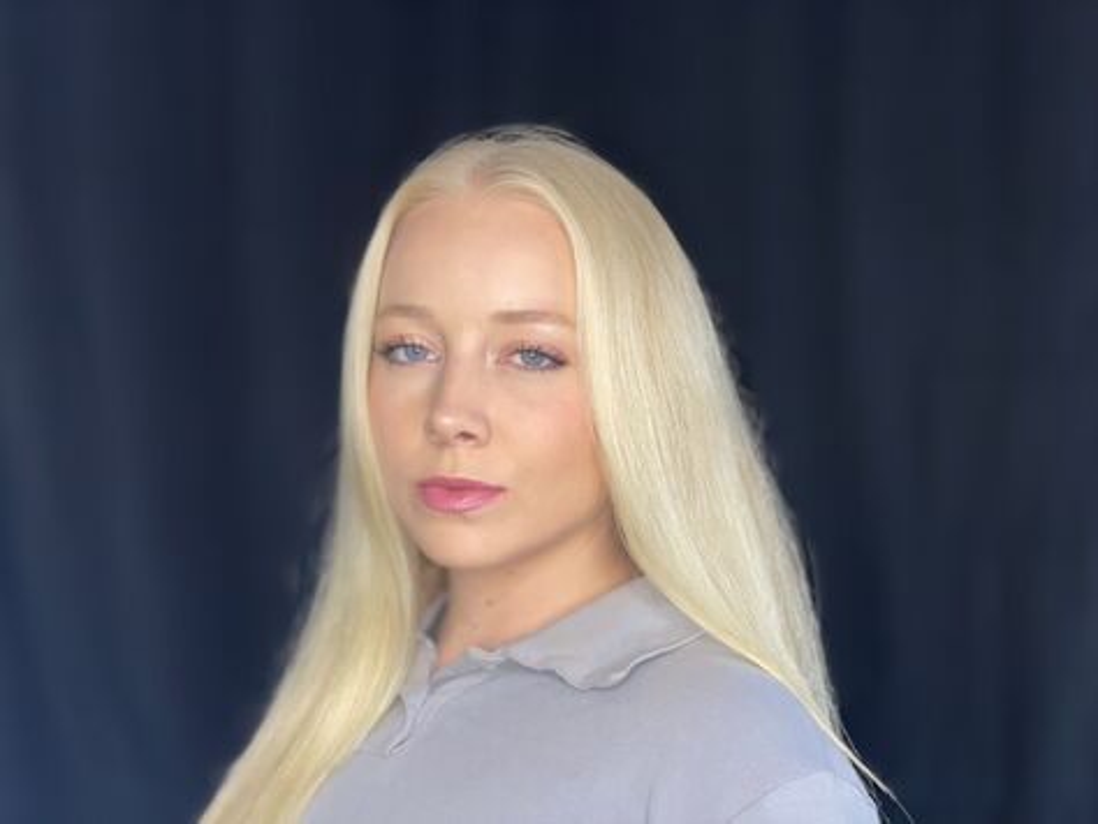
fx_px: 1650
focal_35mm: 52
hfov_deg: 36.8
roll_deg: -1.0
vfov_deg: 28.1
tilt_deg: +2.1
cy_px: 412
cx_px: 549
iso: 50
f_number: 2
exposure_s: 1/76
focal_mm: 6
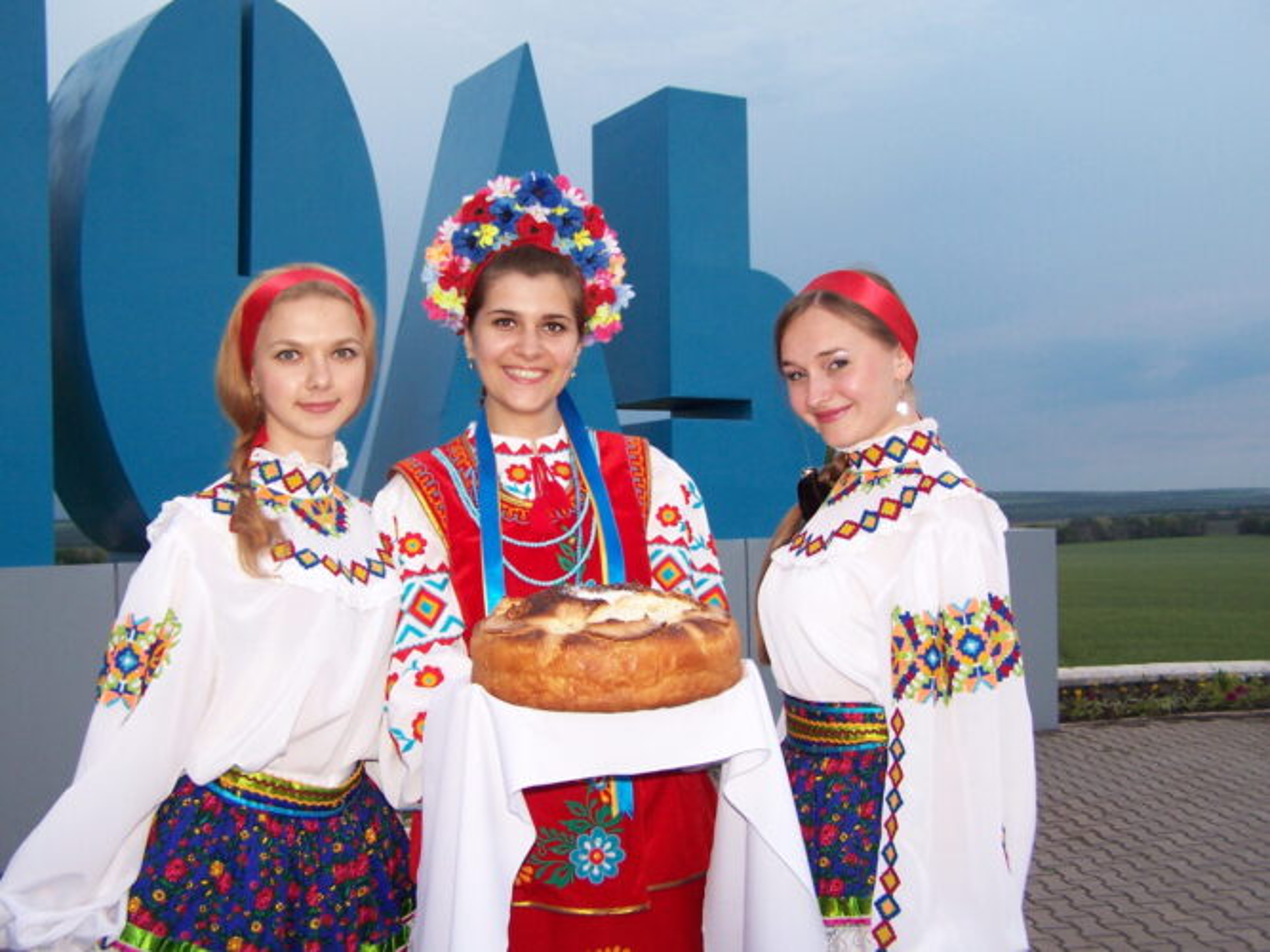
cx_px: 635
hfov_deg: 49.0
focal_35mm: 38
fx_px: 1394
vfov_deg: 37.7
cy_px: 476
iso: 140
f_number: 2.8
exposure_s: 1/60
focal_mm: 6.3
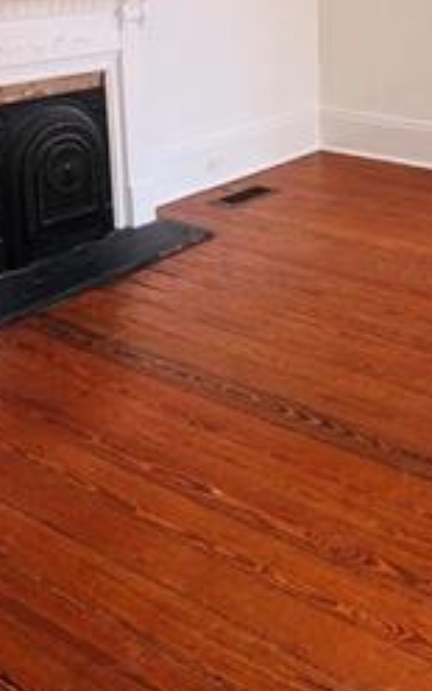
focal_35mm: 46
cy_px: 109
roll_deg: +1.1
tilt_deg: -13.3
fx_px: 867
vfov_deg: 41.1
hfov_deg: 26.8
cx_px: 404
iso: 40
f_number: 2.2
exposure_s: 1/132
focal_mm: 2.22
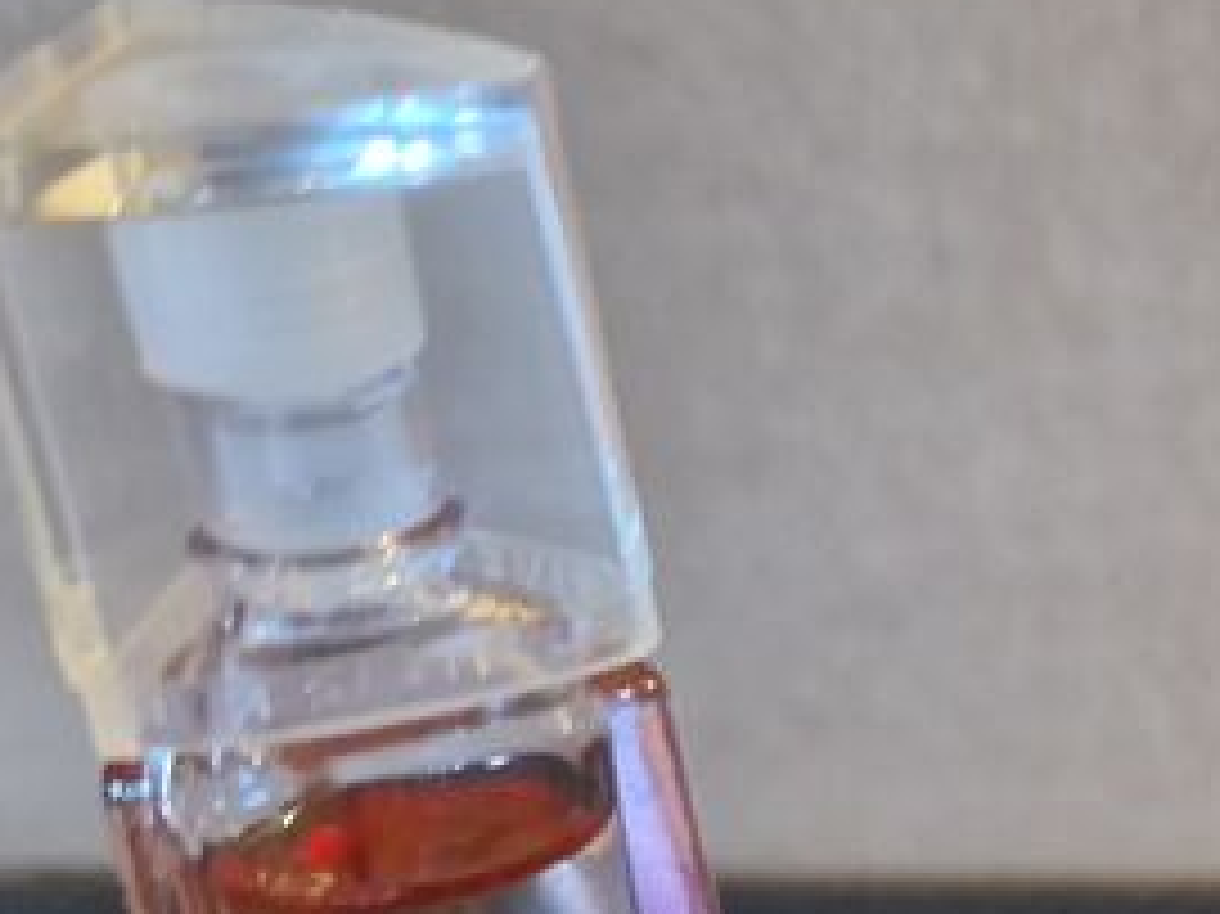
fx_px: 2994
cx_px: 1769
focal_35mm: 85
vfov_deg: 16.4
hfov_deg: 20.2
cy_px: 1193
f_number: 1.8
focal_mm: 5.4
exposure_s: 1/25
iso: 640
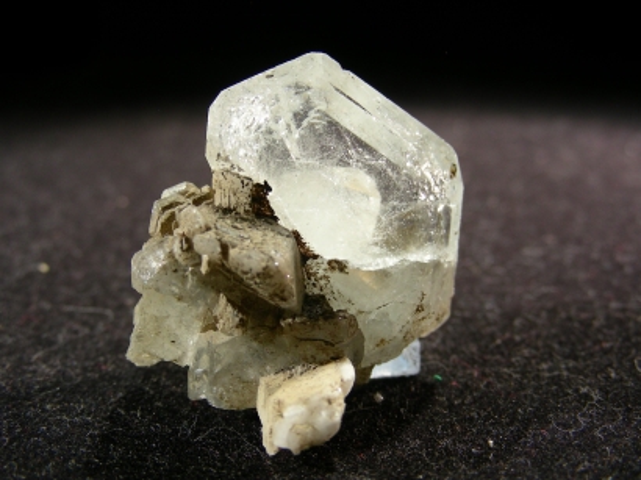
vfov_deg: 37.7
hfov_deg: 49.0
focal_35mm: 38
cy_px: 240
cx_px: 320
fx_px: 703
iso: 50
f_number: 3.5
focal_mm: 6.3
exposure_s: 1/29.5
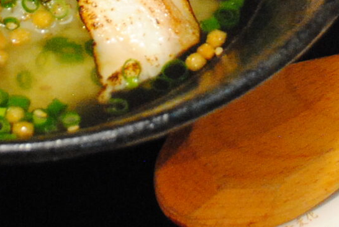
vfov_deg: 6.7
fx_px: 1858
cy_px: -278
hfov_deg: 10.4
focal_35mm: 197
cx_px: 155
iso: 1600
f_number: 4.5
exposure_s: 1/30
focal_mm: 28
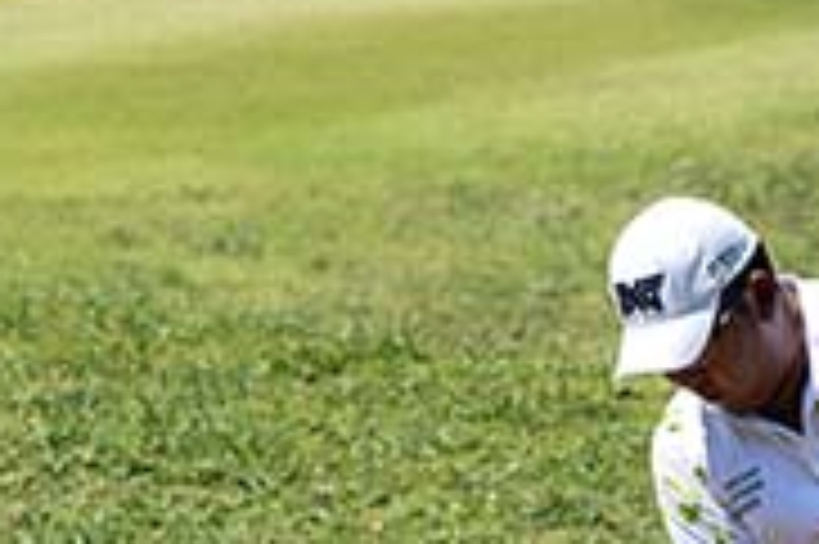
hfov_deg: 4.5
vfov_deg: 3.0
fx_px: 10319
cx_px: 1750
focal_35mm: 454
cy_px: 508
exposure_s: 1/2500
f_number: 4
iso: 200
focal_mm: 86
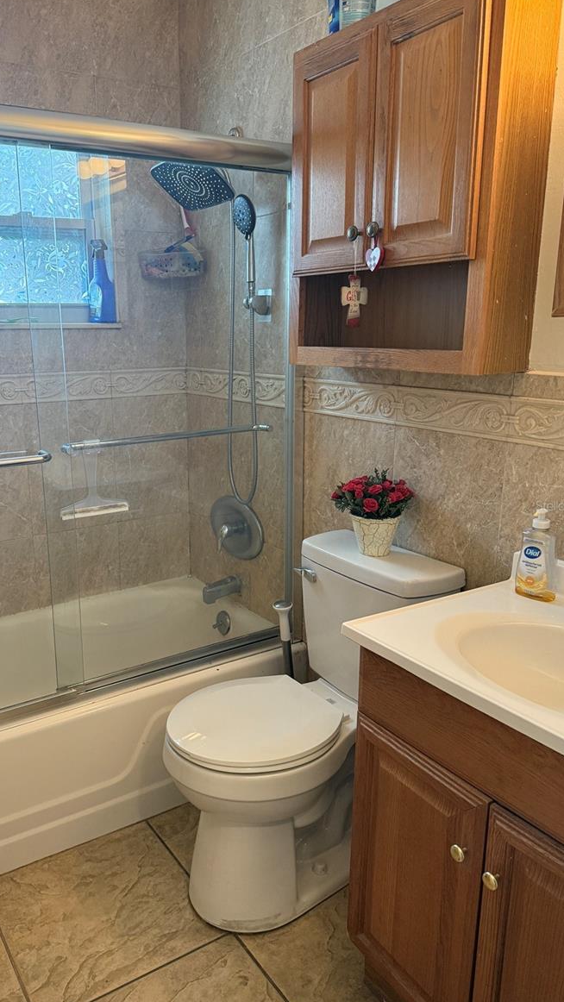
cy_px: 505
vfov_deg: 69.9
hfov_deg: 42.6
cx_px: 209
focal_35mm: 27
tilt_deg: -13.5
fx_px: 718
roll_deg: +2.1
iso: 320
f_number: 1.78
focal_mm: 6.76
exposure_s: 1/120
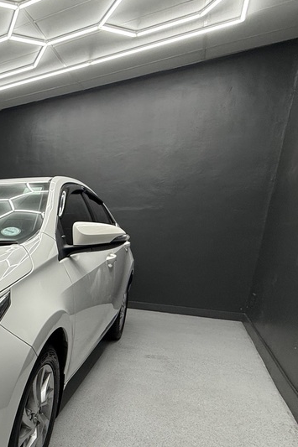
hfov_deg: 30.3
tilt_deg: -10.7
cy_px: 301
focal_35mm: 28
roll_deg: +0.0
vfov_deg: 63.7
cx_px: -131
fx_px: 348
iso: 80
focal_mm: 2.22
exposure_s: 1/99
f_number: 2.2
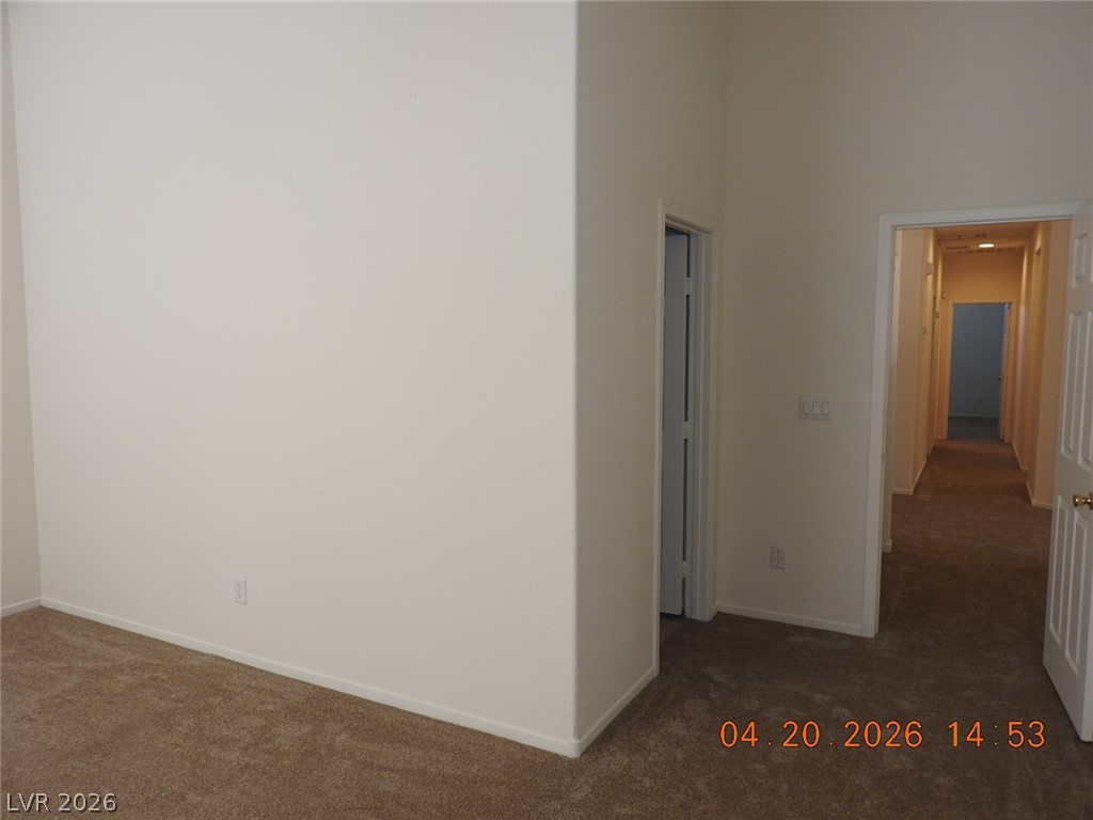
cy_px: 410
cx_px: 546
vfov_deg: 56.8
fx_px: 758
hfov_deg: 71.6
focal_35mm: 24
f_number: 3.3
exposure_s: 1/30
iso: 110
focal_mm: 4.3
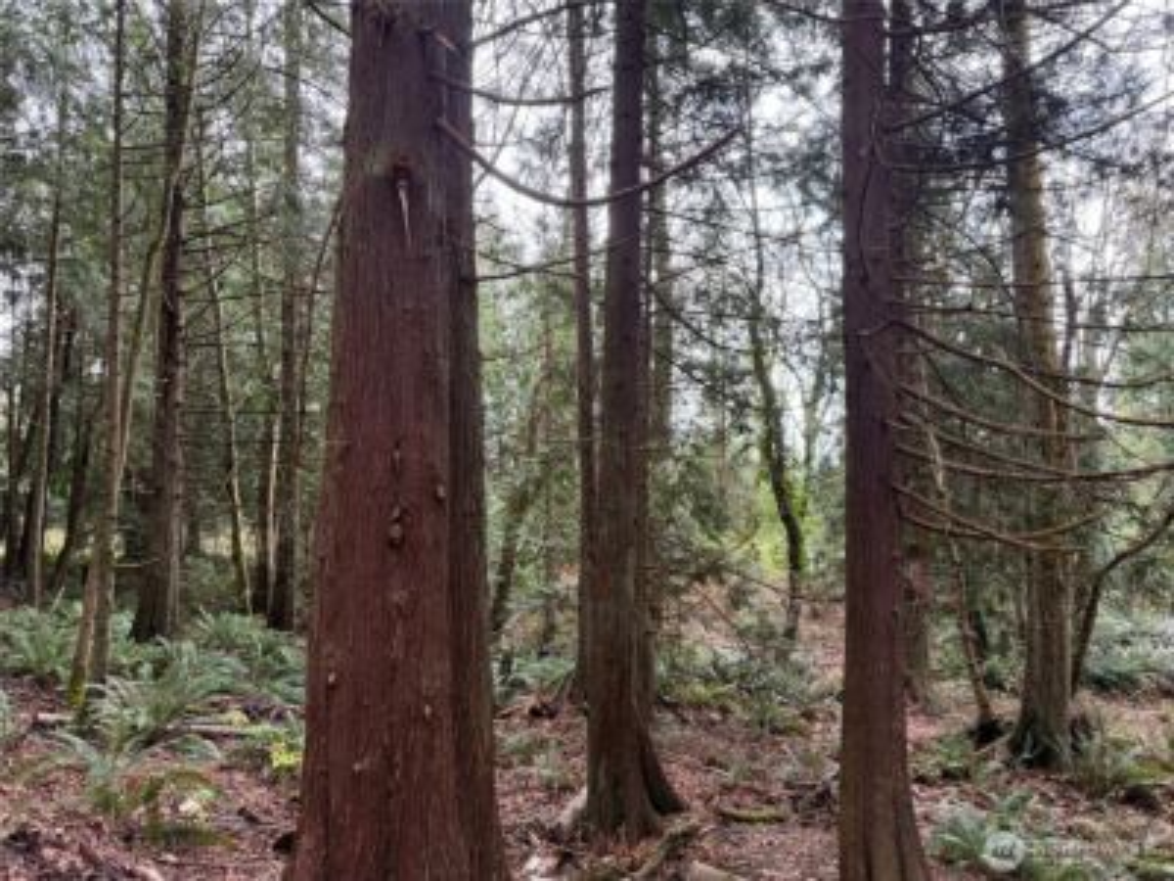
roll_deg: +0.5
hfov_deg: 71.6
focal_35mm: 24
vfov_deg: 56.8
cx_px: 587
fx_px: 814
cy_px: 440
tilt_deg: +3.1
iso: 200
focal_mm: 6.76
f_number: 1.78
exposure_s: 1/60
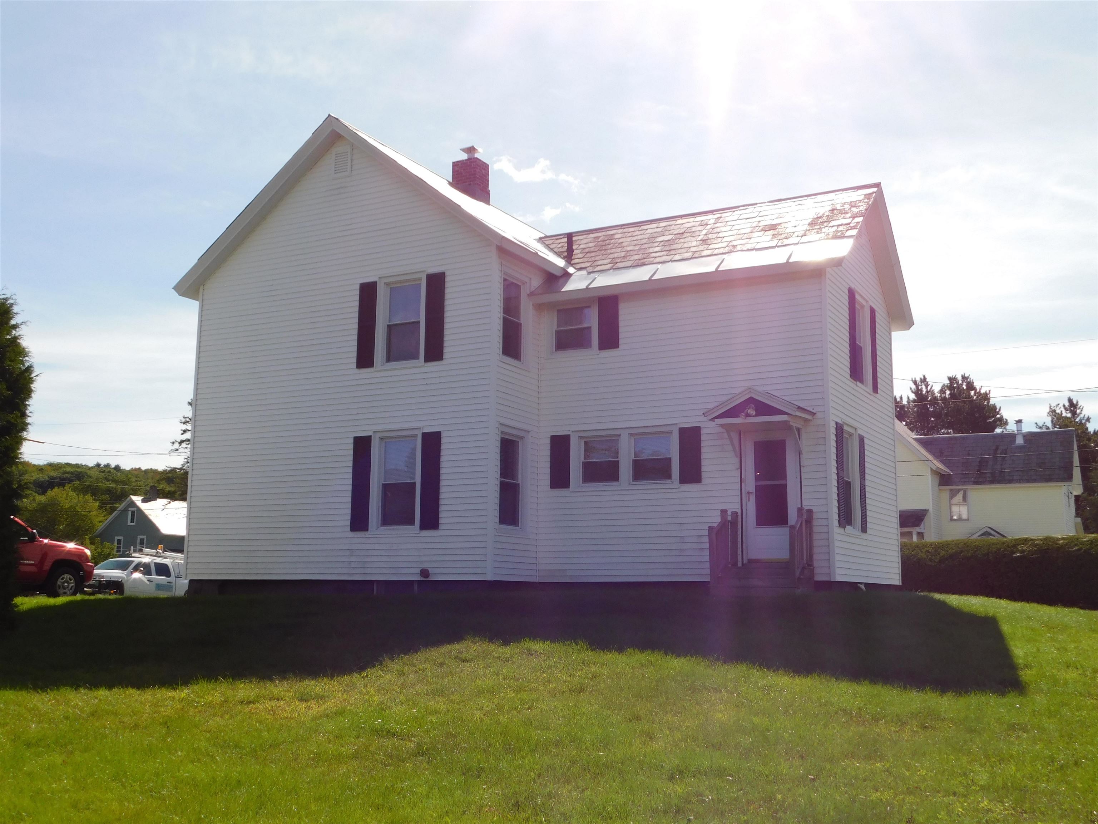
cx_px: 549
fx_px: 1142
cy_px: 412
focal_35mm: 36
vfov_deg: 39.7
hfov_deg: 51.4
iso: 125
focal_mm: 6.3
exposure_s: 1/1500
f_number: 3.5
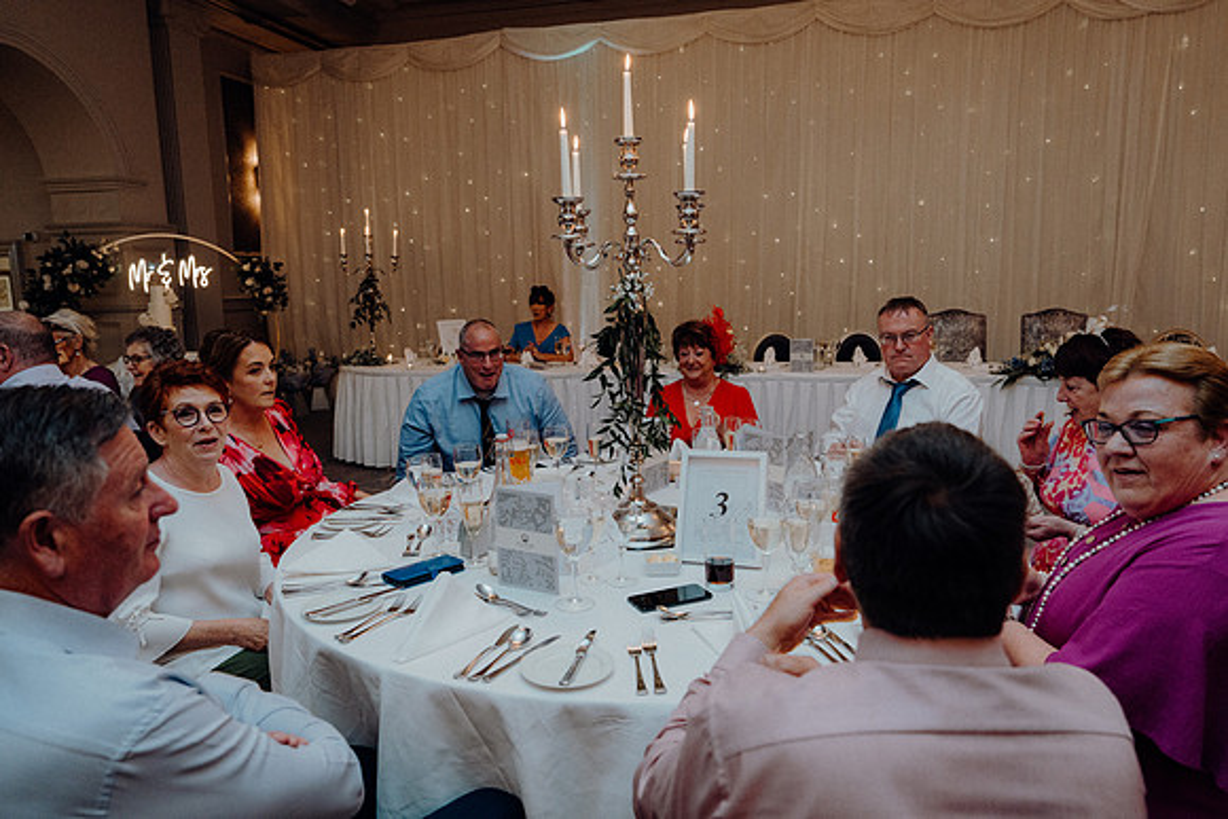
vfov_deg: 53.2
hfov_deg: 73.7
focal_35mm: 24
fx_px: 819
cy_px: 410
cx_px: 614
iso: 2500
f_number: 3.5
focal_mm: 24
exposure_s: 1/160
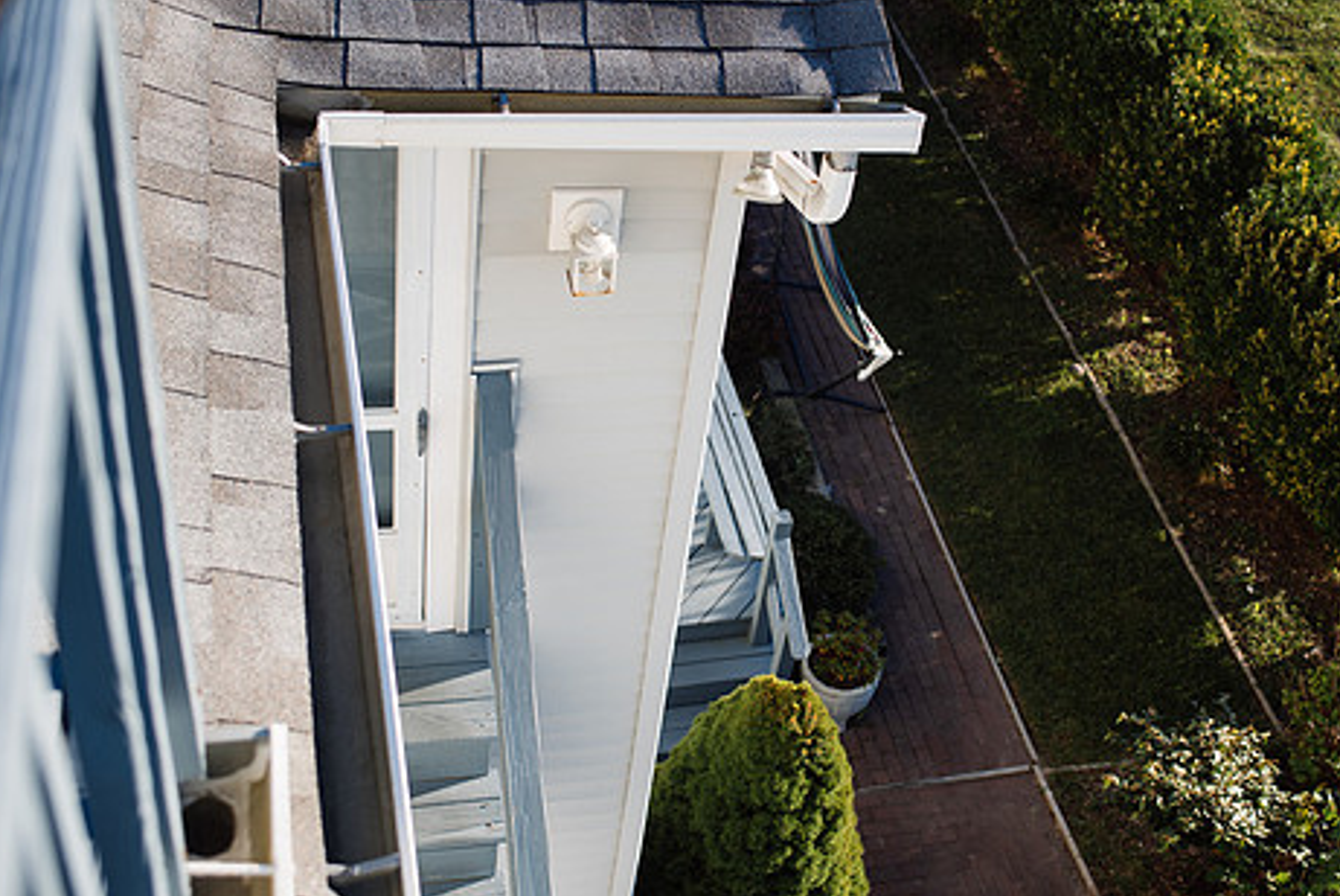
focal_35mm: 44
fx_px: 1639
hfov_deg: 44.4
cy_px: 438
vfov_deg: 30.6
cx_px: 730
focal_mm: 35
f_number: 2.8
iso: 100
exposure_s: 1/1250
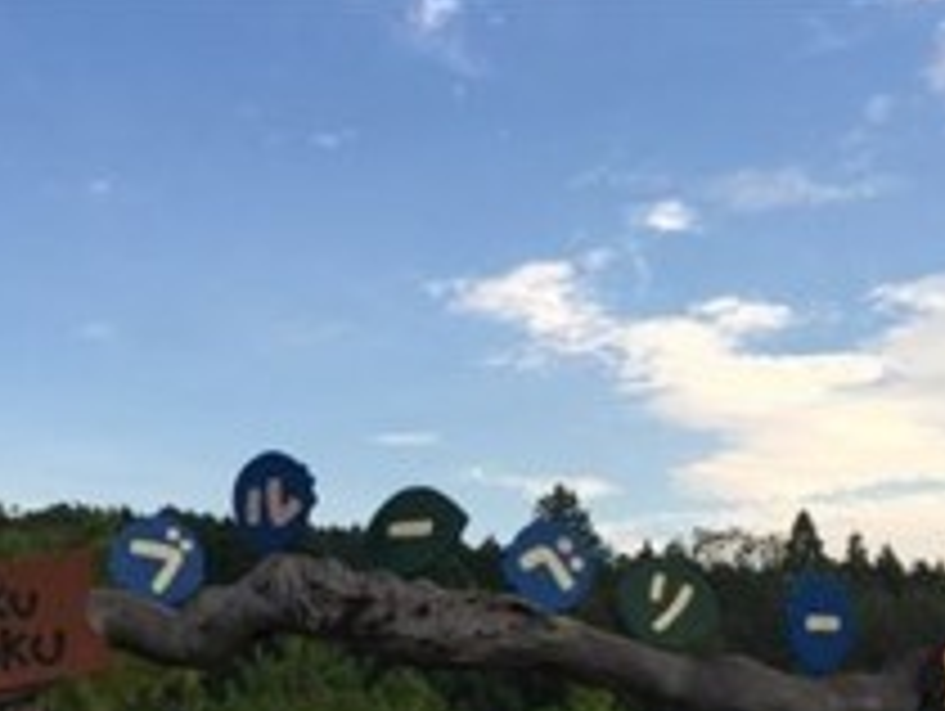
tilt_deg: +2.3
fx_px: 1695
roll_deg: +0.4
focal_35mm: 62
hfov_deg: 31.2
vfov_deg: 22.6
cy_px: 747
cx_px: 490
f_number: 2.2
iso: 32
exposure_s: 1/694
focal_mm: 4.15
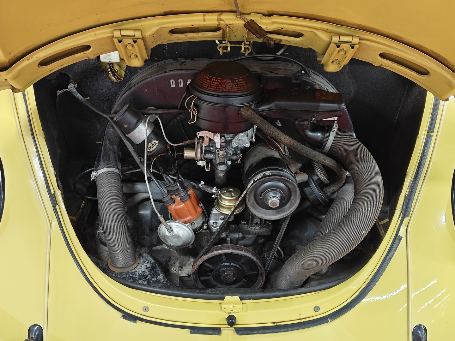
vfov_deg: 44.2
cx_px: 228
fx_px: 421
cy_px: 170
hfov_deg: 56.8
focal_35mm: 32
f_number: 1.8
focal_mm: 5.59
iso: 160
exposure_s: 1/50
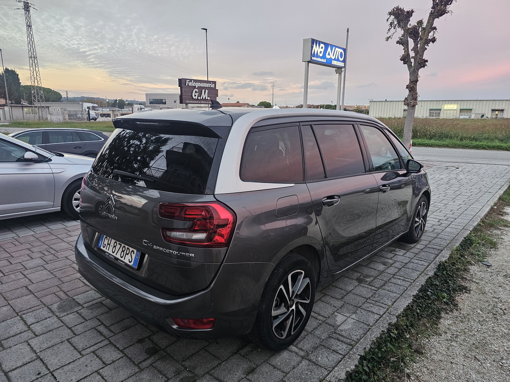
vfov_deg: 58.9
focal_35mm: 23
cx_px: 255
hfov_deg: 73.9
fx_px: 339
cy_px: 191
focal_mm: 6.3
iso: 500
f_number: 1.7
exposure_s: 1/100
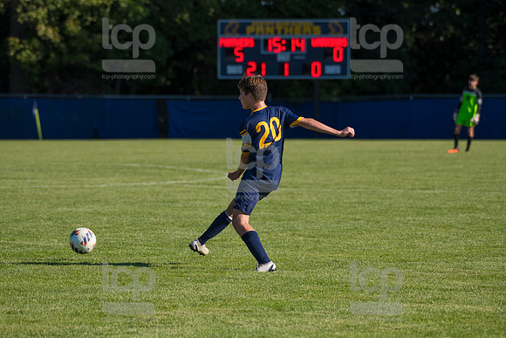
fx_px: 3233
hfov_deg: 8.9
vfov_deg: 6.0
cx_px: 253
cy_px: 169
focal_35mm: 230
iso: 320
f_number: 5.6
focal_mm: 230
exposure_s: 1/2000
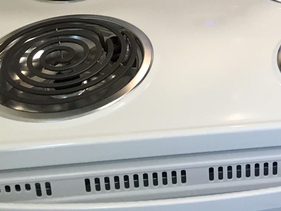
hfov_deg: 17.1
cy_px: -97
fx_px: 852
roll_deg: -3.5
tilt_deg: -28.1
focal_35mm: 105
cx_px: 409
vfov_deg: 13.4
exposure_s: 1/30
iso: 40
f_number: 2.2
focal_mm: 4.15
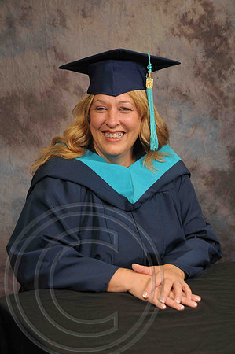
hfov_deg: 18.1
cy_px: 177
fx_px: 736
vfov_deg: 27.0
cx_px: 118
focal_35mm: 75
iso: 200
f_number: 5.6
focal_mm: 50
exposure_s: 1/60
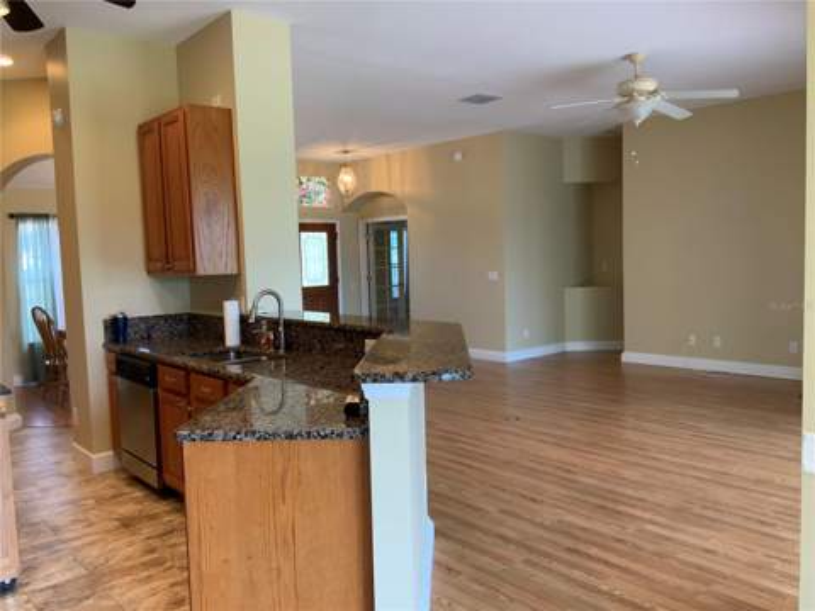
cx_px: 408
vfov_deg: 48.2
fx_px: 683
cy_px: 306
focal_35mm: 29
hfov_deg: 61.7
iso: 80
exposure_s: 1/60
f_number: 1.8
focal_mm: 3
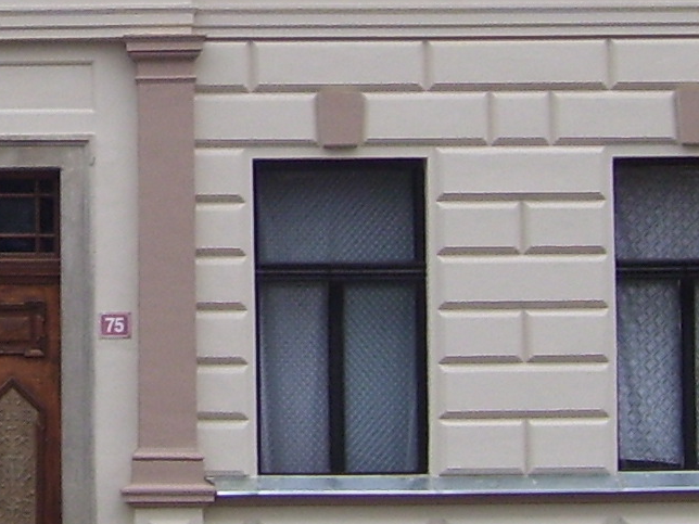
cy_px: -26
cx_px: -21
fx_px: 2989
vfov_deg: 9.9
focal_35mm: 148
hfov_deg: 13.1
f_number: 2.7
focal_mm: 6
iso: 80
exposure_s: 1/500
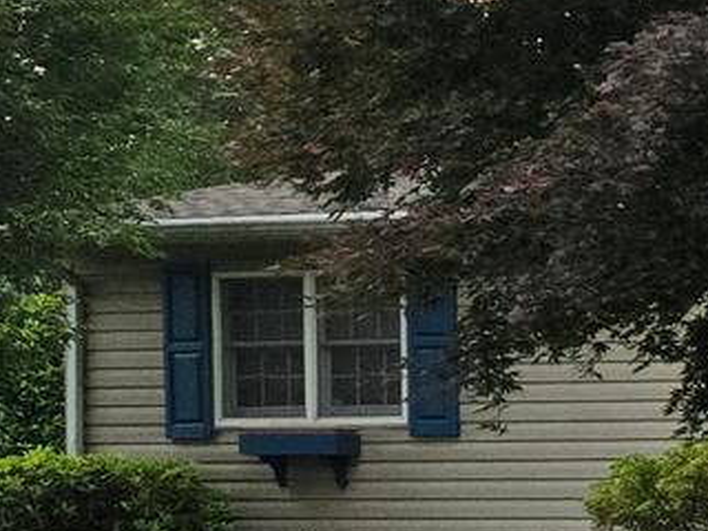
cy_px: 507
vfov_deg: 10.0
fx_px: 3007
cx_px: 1839
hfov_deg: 10.8
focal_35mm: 147
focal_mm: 5.4
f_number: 1.8
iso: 160
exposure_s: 1/508
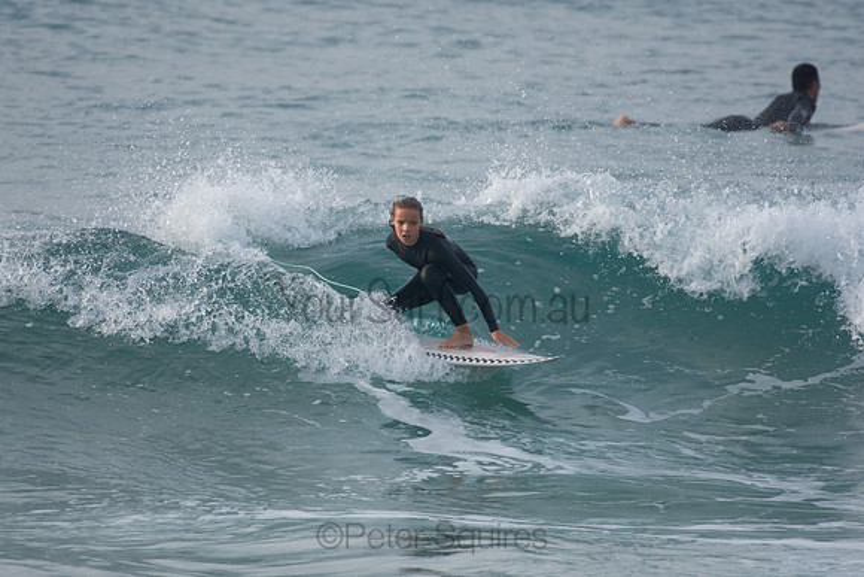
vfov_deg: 1.8
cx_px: 432
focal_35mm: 750
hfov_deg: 2.7
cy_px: 288
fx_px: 18003
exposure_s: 1/2000
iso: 560
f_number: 5.6
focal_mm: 500
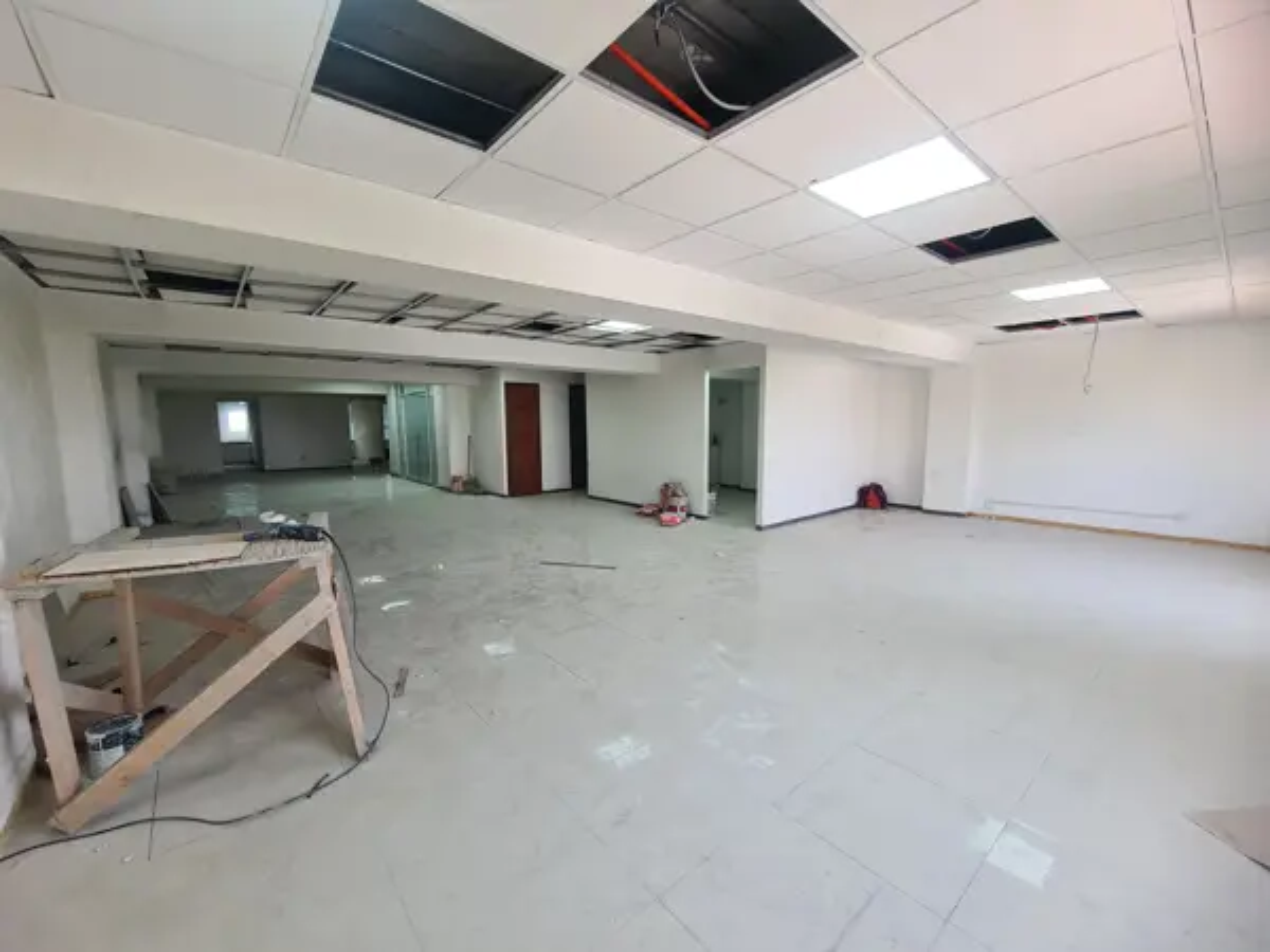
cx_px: 635
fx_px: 477
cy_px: 476
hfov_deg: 106.2
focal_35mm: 13
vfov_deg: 89.9
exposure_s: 1/120
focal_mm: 2.2
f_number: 2.2
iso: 80
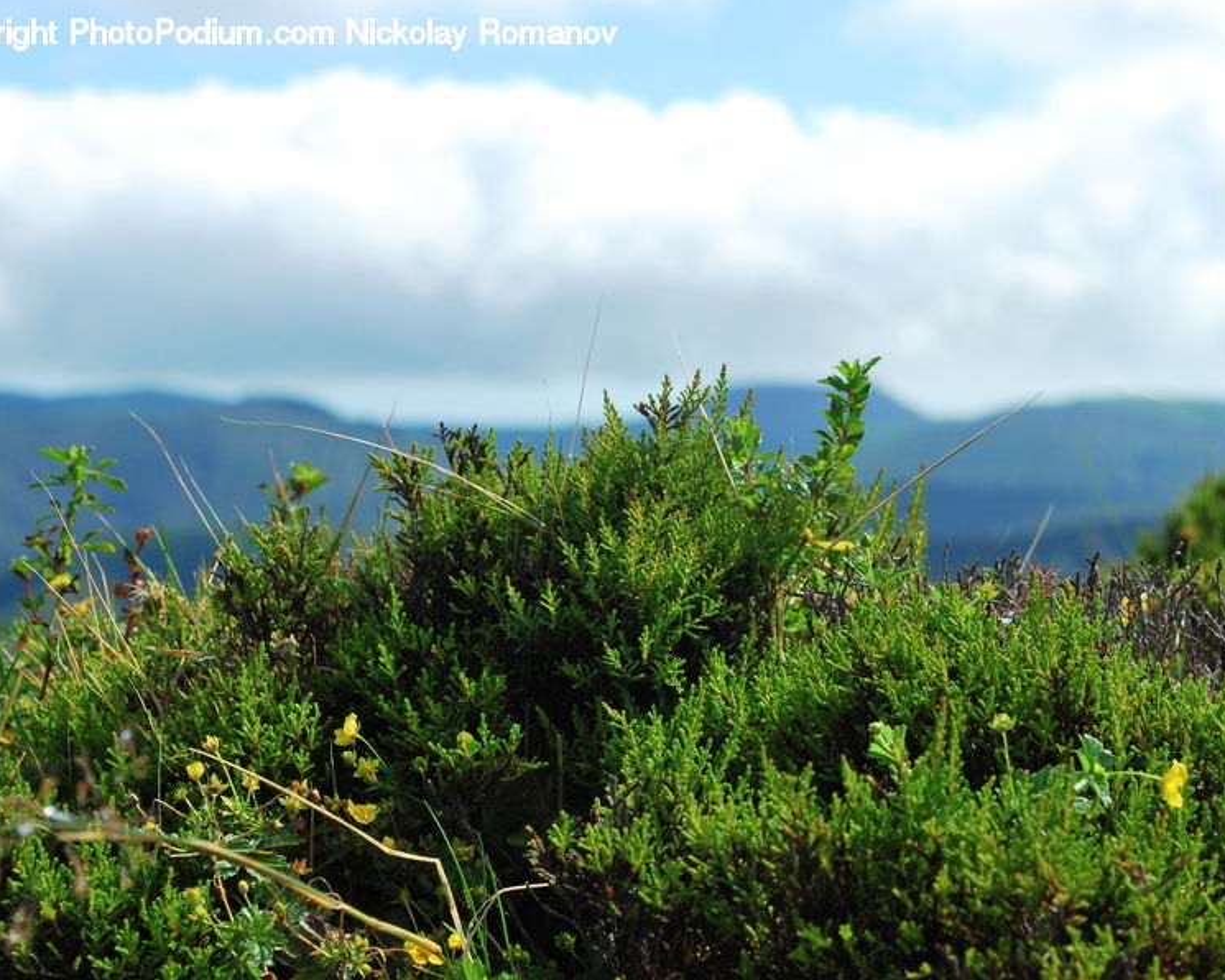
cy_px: 488
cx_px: 658
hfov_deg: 20.5
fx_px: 3392
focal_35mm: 94
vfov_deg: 16.4
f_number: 10
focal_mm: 55
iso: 200
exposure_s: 1/320
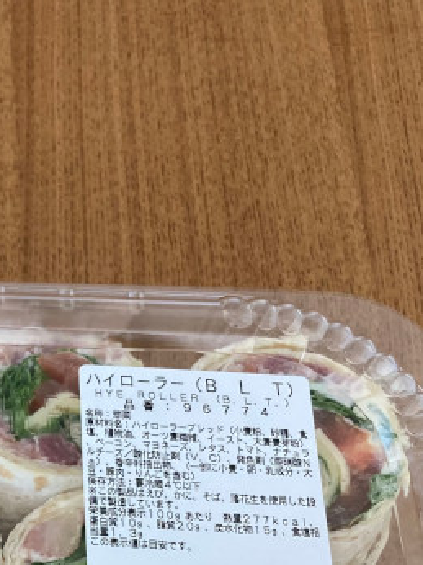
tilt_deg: -65.3
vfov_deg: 23.4
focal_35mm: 81
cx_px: -132
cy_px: 519
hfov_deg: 17.1
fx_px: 1321
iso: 80
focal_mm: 3.99
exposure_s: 1/66
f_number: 1.8
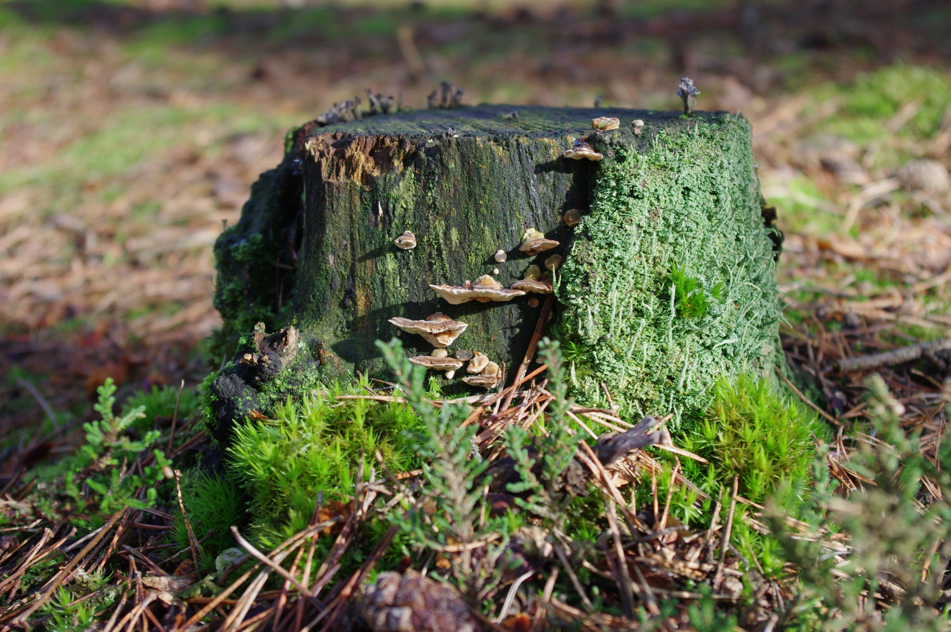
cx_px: 476
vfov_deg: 23.7
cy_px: 316
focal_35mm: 57
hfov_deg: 35.1
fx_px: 1504
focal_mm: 37.5
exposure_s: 1/200
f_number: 5.6
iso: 400
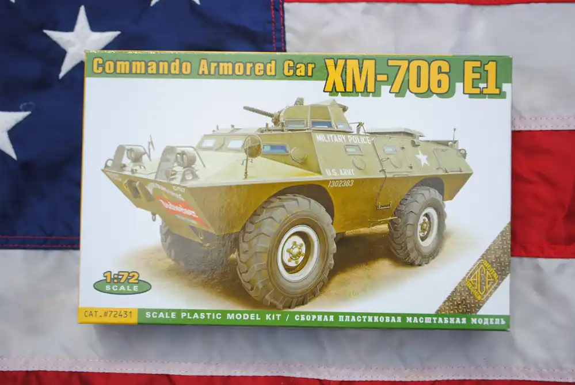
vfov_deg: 25.1
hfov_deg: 36.8
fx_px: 864
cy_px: 192
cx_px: 288
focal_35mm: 54
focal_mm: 36
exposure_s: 1/500
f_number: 6.3
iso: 100
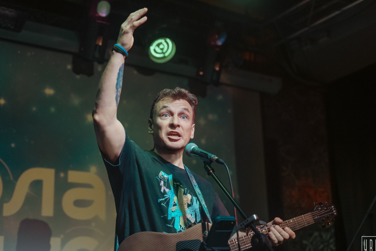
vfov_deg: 25.5
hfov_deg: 37.5
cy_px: 130
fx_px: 554
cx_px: 188
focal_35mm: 53
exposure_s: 1/200
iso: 400
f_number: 2.2
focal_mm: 50
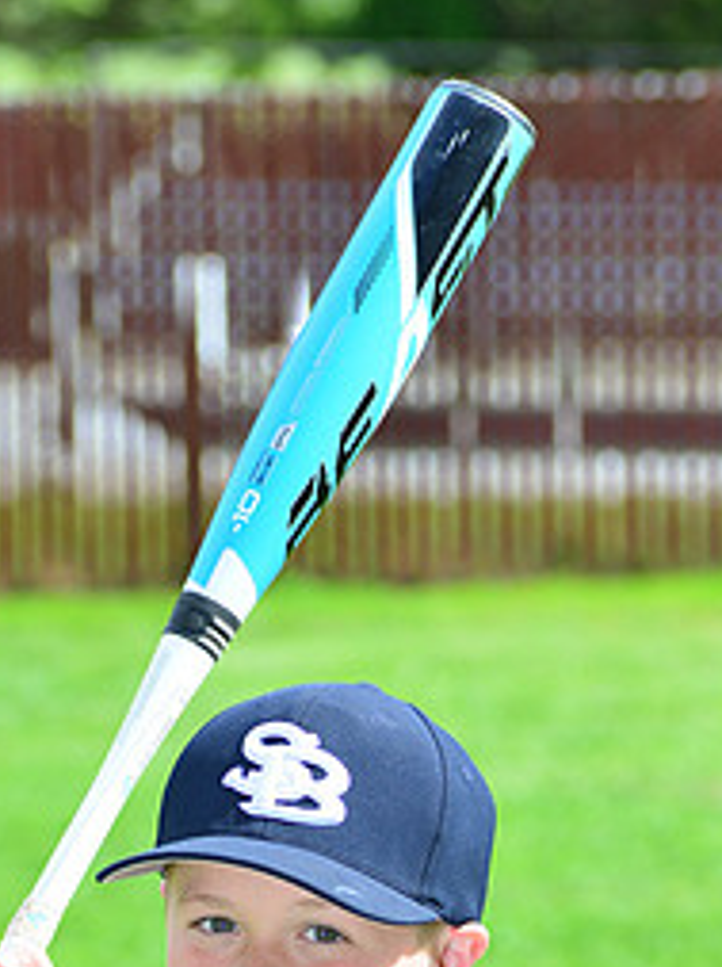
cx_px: 350
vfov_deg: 7.1
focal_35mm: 276
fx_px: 7695
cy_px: 1059
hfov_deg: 5.4
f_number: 8
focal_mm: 125
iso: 200
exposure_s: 1/200
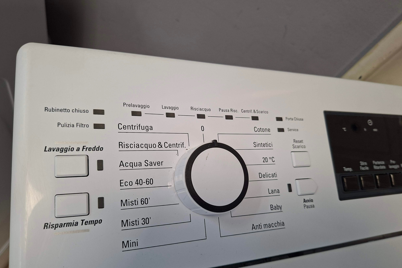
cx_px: 201
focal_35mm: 24
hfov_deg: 73.7
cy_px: 148
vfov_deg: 53.0
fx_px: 268
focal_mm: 5.54
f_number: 1.8
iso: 200
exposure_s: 1/100
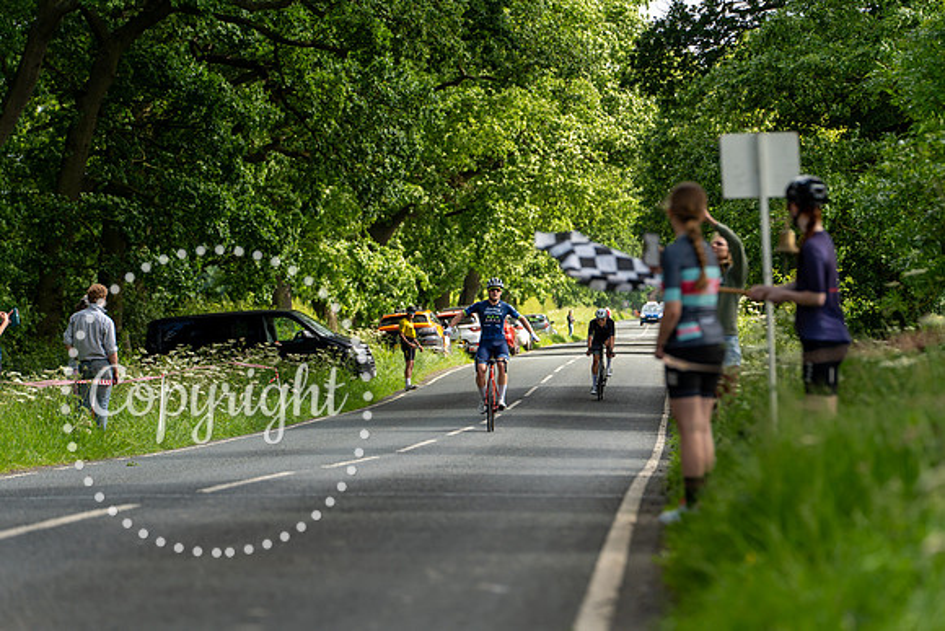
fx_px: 4070
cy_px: 316
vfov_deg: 8.9
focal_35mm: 155
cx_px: 472
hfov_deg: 13.2
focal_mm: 155
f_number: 4
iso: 250
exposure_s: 1/1000
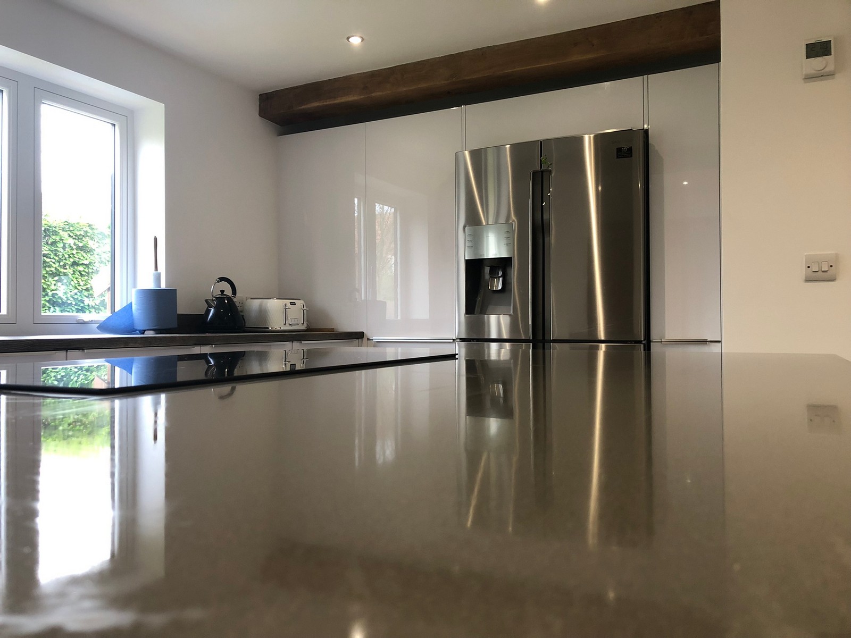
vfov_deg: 49.7
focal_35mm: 28
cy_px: 319
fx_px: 688
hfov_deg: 63.4
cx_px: 426
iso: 40
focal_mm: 4
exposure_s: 1/17
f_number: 1.8
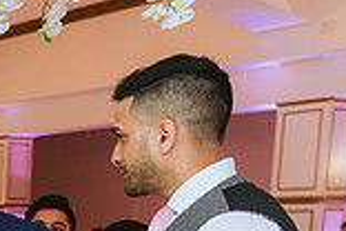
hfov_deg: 18.4
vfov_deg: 14.2
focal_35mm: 89
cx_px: -262
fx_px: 855
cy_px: 359
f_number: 2.8
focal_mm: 24
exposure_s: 1/200
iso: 1000
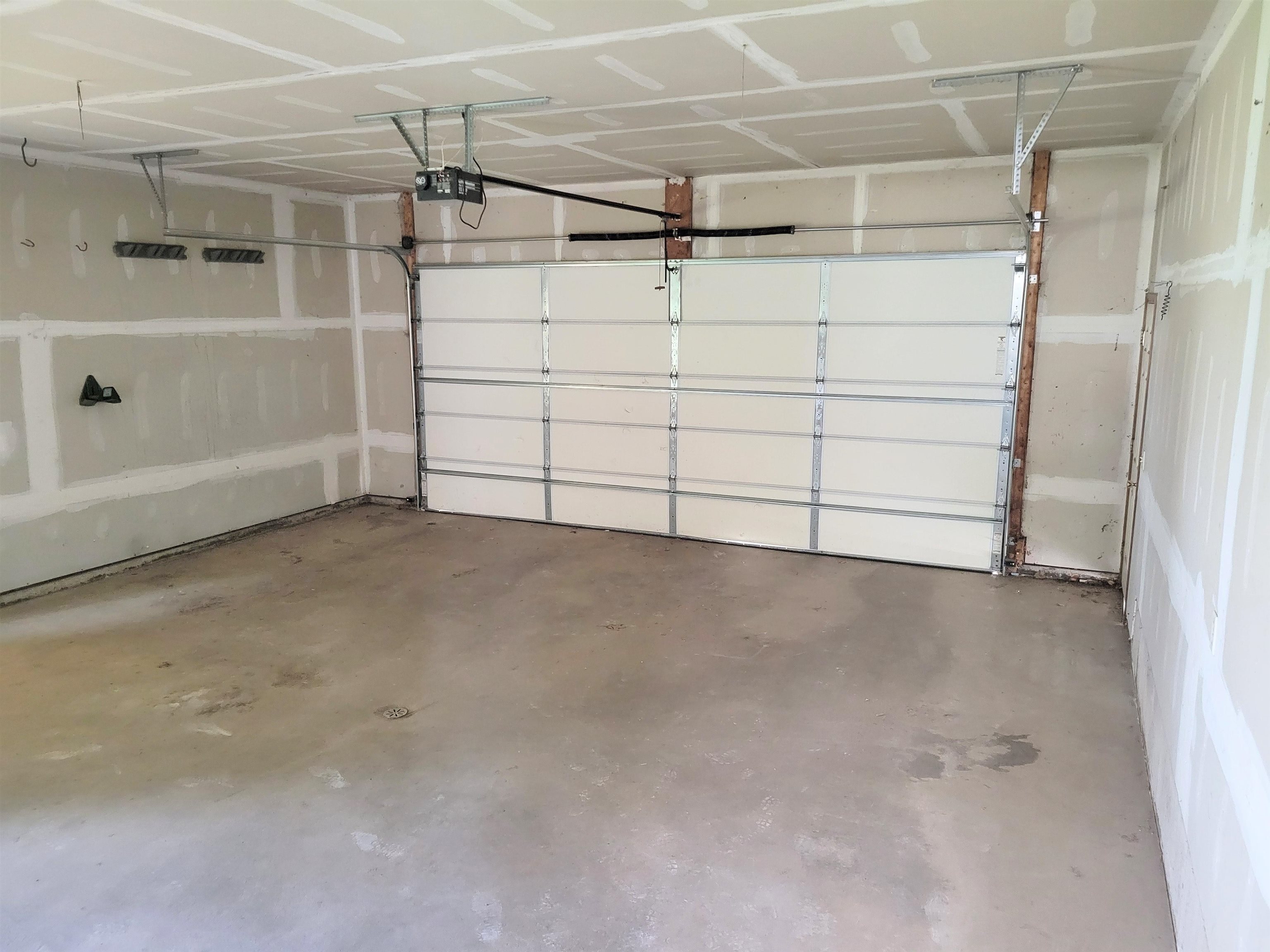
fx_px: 954
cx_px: 635
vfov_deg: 53.1
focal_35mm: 26
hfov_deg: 67.3
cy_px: 476
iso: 800
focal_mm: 5.4
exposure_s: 1/24
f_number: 1.8
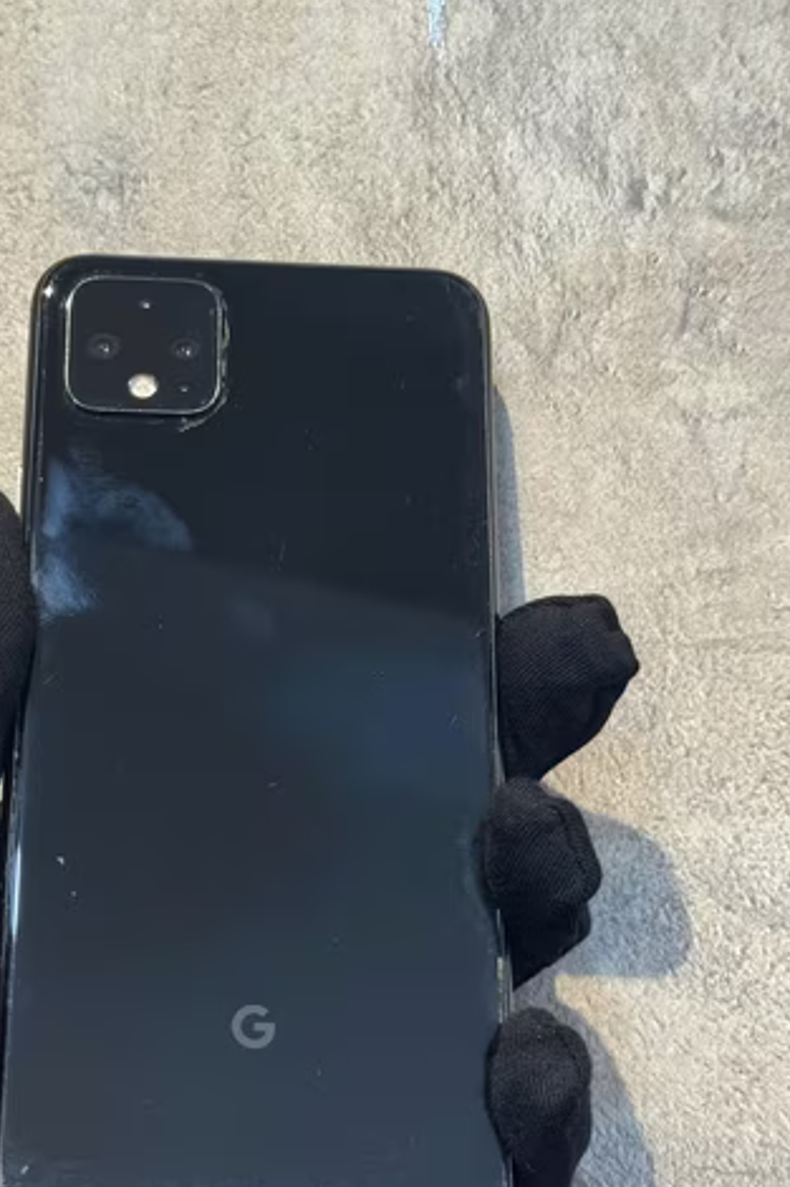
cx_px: 225
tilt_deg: +8.9
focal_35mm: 68
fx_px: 2240
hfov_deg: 19.9
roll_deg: -5.8
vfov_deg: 29.6
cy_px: 652
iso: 125
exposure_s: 1/50
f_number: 1.78
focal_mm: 6.76
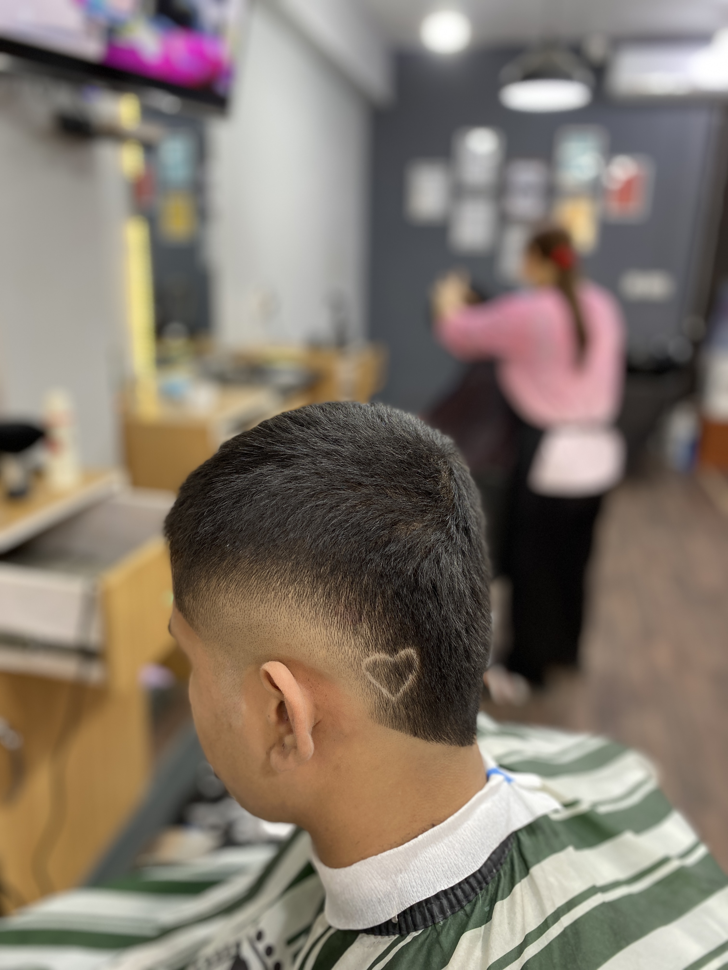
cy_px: 485
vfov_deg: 67.3
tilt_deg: -17.2
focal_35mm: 26
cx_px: 364
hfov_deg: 53.1
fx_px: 729
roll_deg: -0.7
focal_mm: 4.25
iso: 80
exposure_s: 1/50
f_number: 1.8
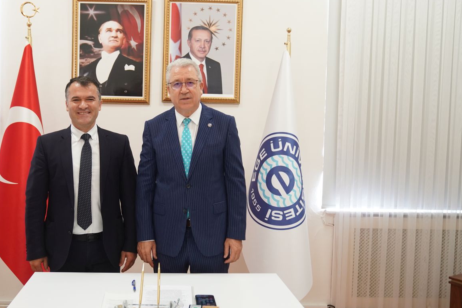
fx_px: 500
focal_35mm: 39
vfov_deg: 34.2
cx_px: 175
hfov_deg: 49.1
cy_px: 157
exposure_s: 1/125
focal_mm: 30
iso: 1600
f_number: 3.2
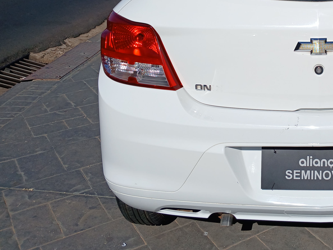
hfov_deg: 35.0
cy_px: 28
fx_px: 491
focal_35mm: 51
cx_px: 310
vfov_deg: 27.6
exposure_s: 1/1592
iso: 20
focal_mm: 3.98
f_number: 1.8
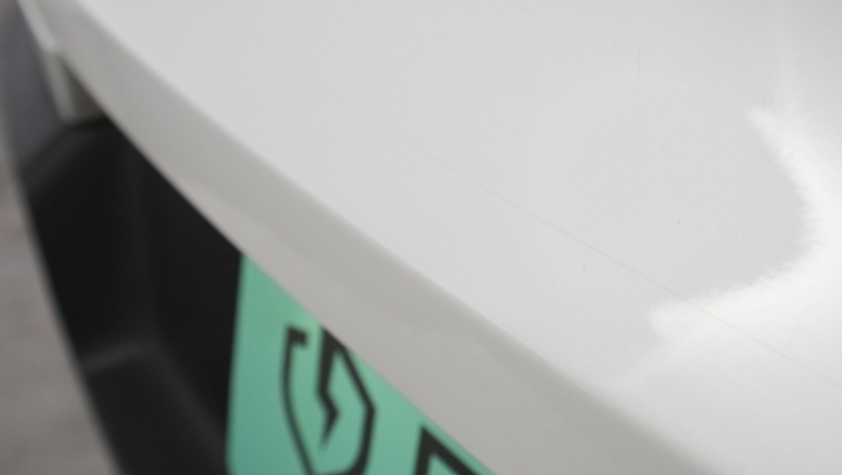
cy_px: 158
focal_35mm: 45
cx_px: 529
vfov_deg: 26.4
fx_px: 1005
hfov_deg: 45.1
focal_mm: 28
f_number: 5.6
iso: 1250
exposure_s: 1/100
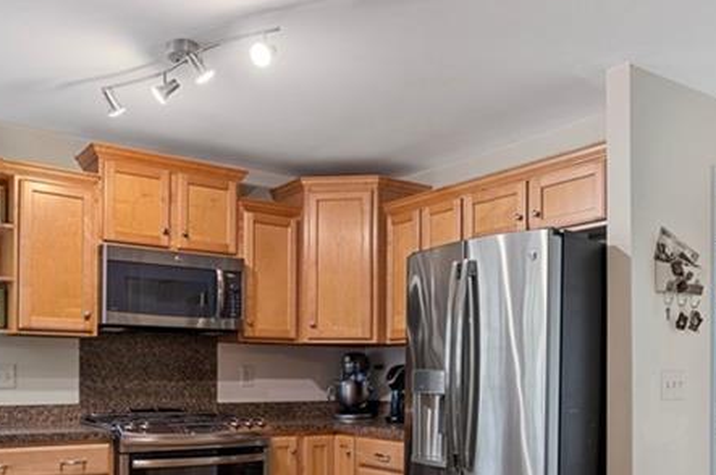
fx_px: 735
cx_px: 417
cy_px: 369
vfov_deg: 34.9
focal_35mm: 37
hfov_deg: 51.7
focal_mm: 16
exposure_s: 3.2
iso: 250
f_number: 8
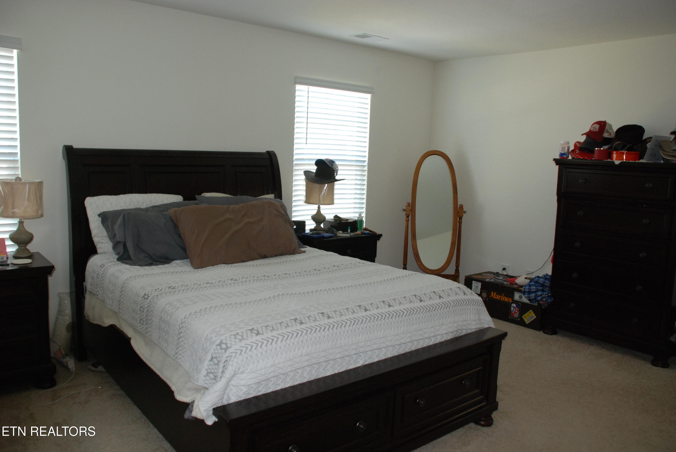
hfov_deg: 61.9
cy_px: 226
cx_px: 338
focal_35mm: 30
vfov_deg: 43.7
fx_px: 564
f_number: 4.5
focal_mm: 20
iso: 640
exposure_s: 1/60
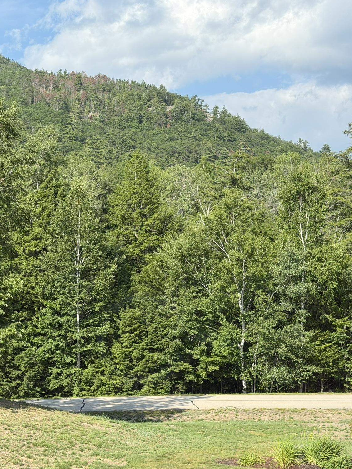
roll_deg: +0.9
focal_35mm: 65
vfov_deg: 29.8
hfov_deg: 22.4
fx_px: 881
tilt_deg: +3.8
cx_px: 93
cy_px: 232
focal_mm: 6.76
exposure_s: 1/1484
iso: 64
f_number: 1.78
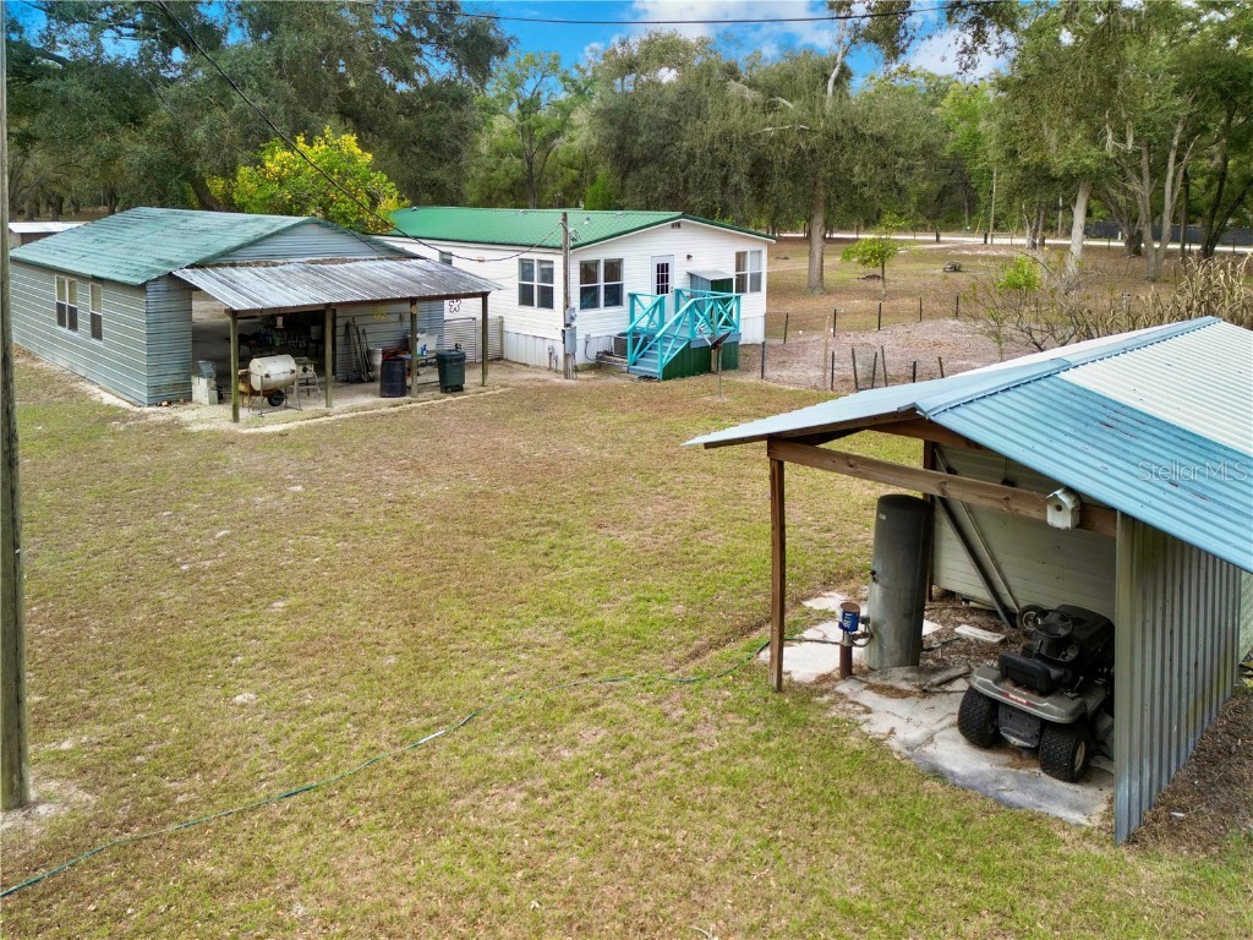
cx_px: 626
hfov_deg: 71.6
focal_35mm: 24
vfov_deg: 56.8
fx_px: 869
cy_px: 470
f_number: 1.7
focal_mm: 6.7
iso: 100
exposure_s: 1/120
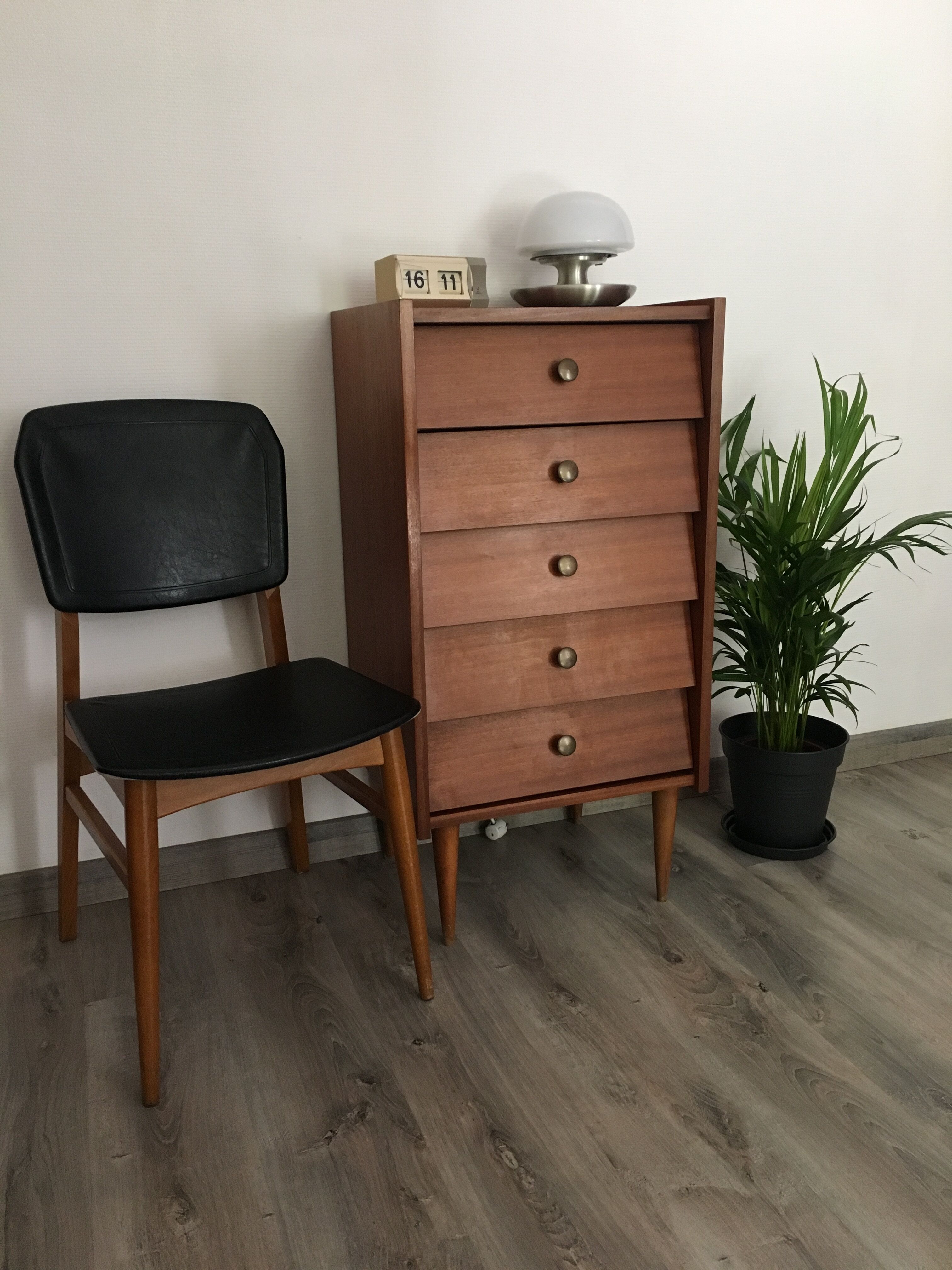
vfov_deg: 61.7
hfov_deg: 48.2
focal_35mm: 29
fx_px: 1063
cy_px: 635
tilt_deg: -14.7
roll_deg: +0.7
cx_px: 476
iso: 200
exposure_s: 1/20
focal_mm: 4.15
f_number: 2.2
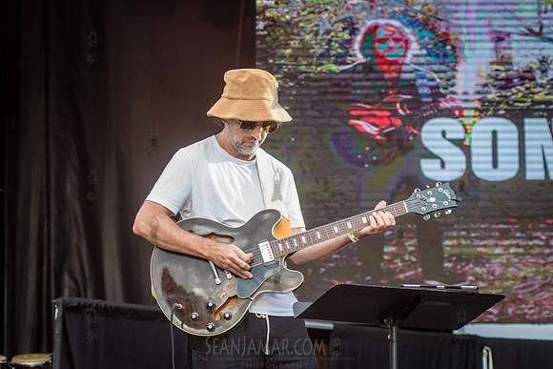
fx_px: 1506
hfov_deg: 20.8
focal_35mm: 98
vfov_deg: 14.0
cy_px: 147
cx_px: 261
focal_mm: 80
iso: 2000
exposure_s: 1/1250
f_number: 4.5
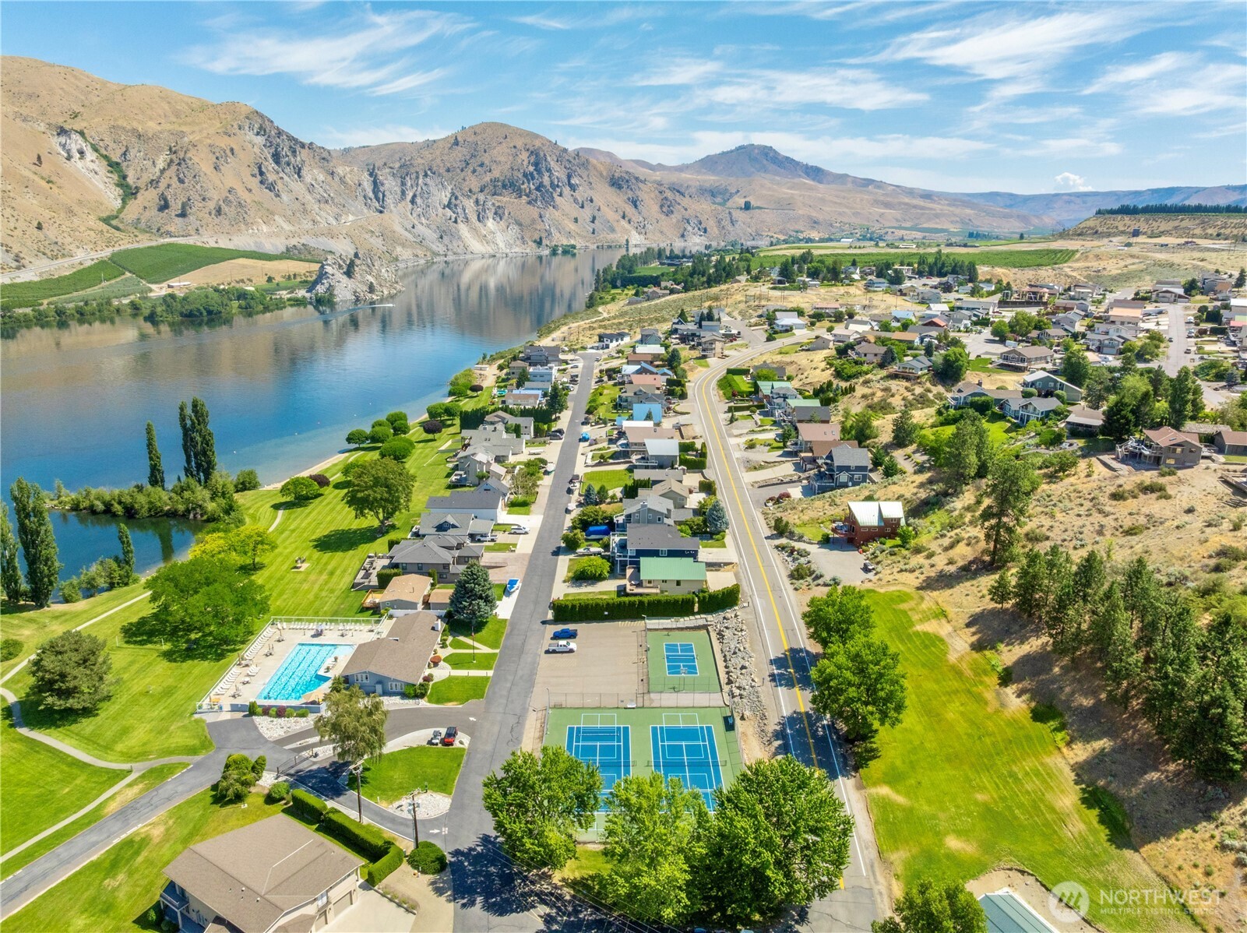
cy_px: 466
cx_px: 624
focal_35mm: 24
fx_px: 864
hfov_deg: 71.6
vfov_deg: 56.7
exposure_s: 1/500
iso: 400
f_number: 11
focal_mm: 12.29
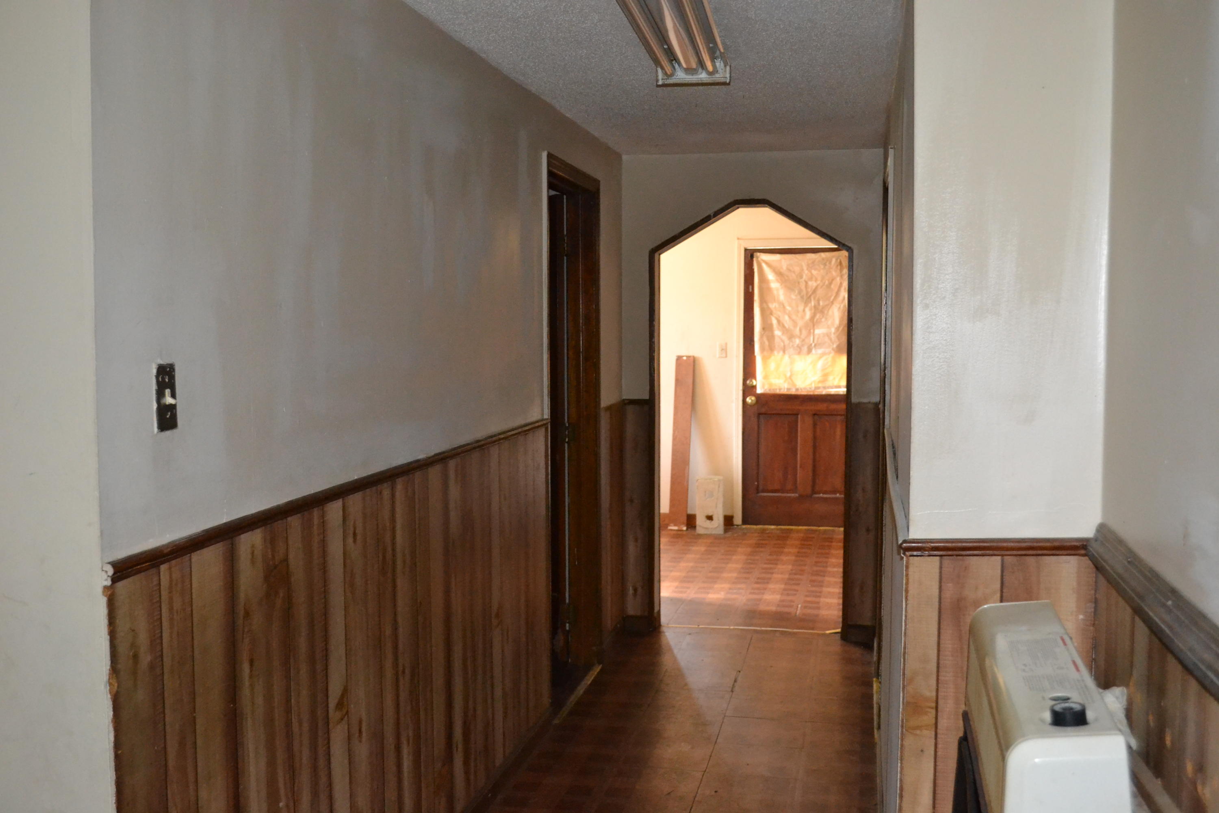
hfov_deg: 53.1
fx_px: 1219
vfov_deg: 36.9
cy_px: 406
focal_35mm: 36
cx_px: 610
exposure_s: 1/60
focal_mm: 24
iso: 3200
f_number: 4
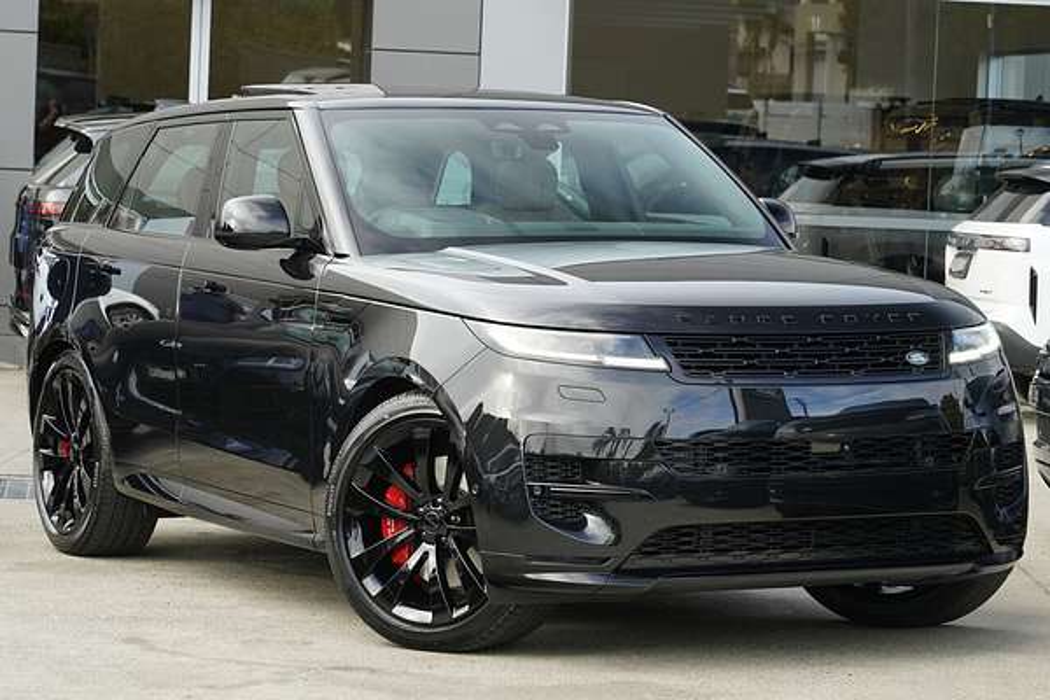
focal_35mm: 105
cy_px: 350
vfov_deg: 13.0
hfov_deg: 19.5
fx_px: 3062
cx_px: 525
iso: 1000
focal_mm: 105
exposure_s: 1/250
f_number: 7.1
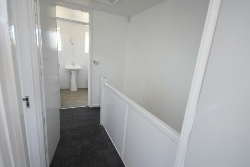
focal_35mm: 15
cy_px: 84
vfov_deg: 77.4
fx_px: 104
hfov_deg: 100.4
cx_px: 125
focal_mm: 10
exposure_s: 1/10
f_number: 4
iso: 100
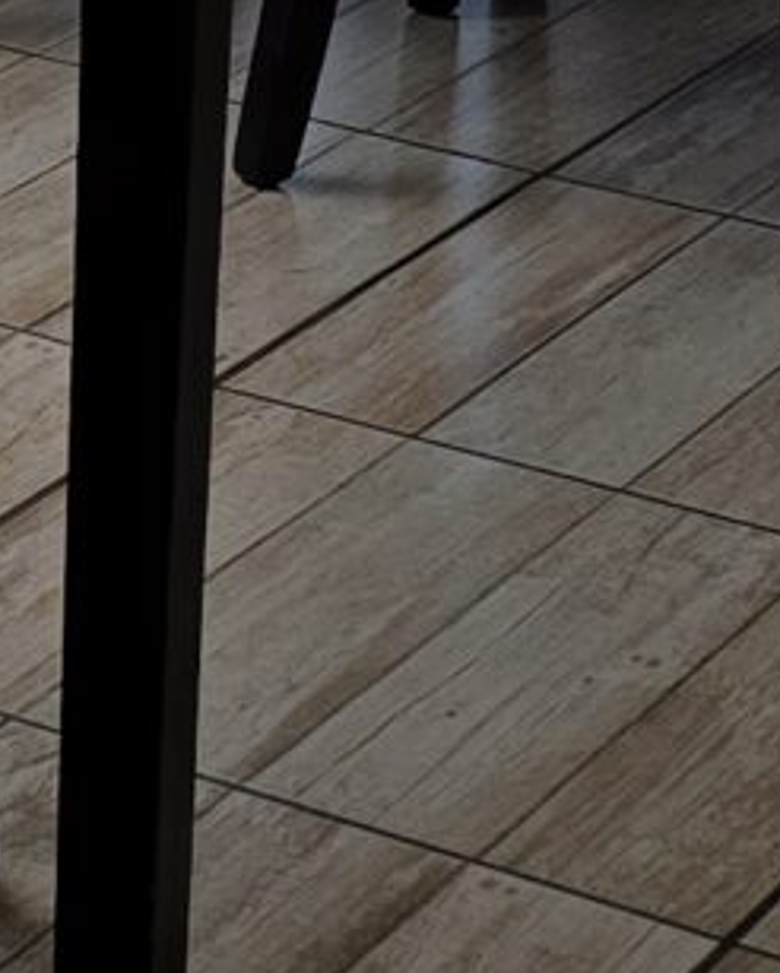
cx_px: -1180
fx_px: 5391
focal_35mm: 187
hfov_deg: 7.6
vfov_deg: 9.6
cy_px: -948
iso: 12
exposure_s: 1/353
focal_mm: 6.3
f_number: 1.7
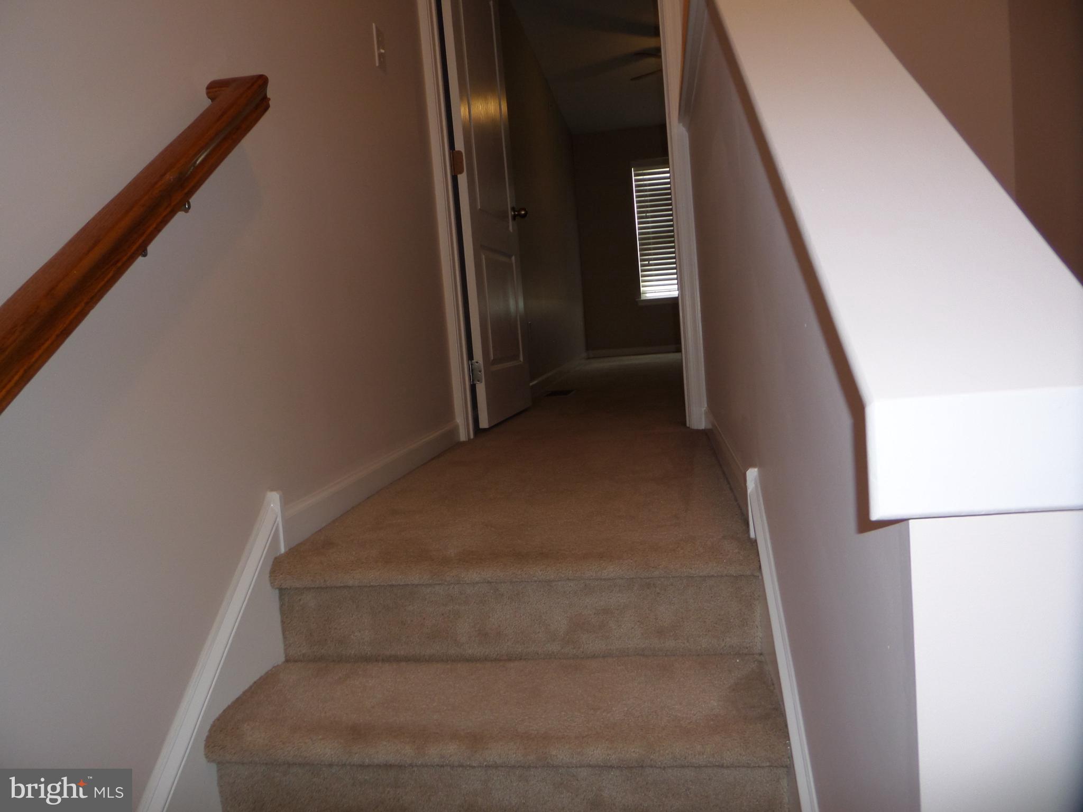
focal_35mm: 24
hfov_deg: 71.6
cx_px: 542
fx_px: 751
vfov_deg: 56.8
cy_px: 406
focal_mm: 4
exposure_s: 1/30
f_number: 3.2
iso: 100
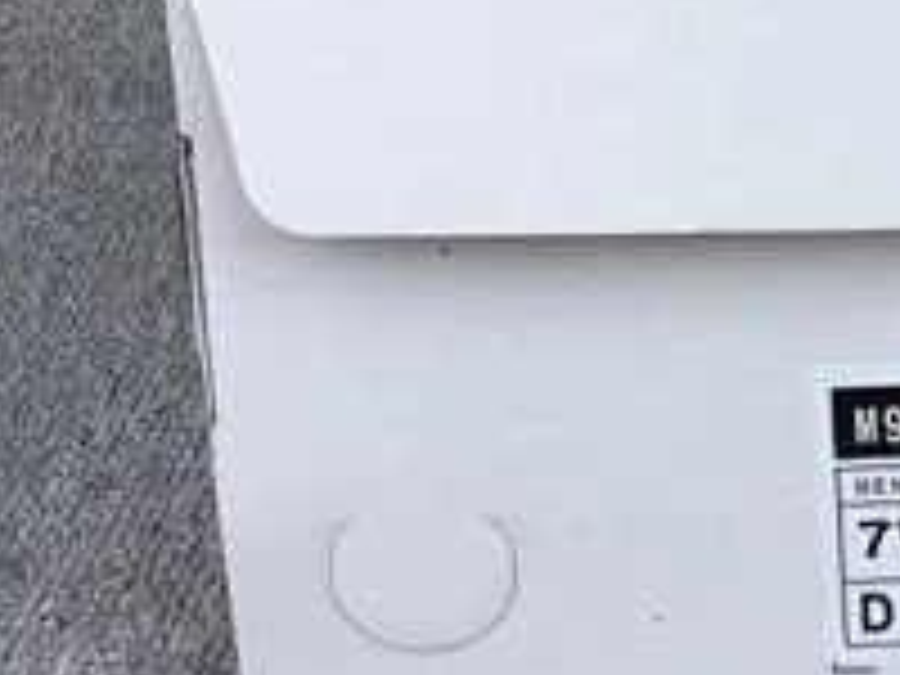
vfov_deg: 14.4
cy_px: -171
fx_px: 2574
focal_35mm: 99
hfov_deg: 19.1
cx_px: 958
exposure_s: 1/662
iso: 25
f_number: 2.4
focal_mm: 3.3
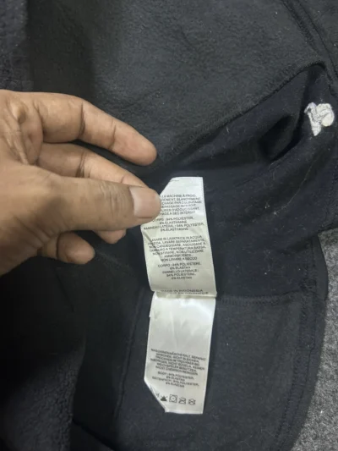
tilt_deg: -66.5
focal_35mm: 26
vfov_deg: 67.3
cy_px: 226
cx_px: 169
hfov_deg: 53.1
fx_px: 338
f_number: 1.5
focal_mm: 5.7
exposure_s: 1/50
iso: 320
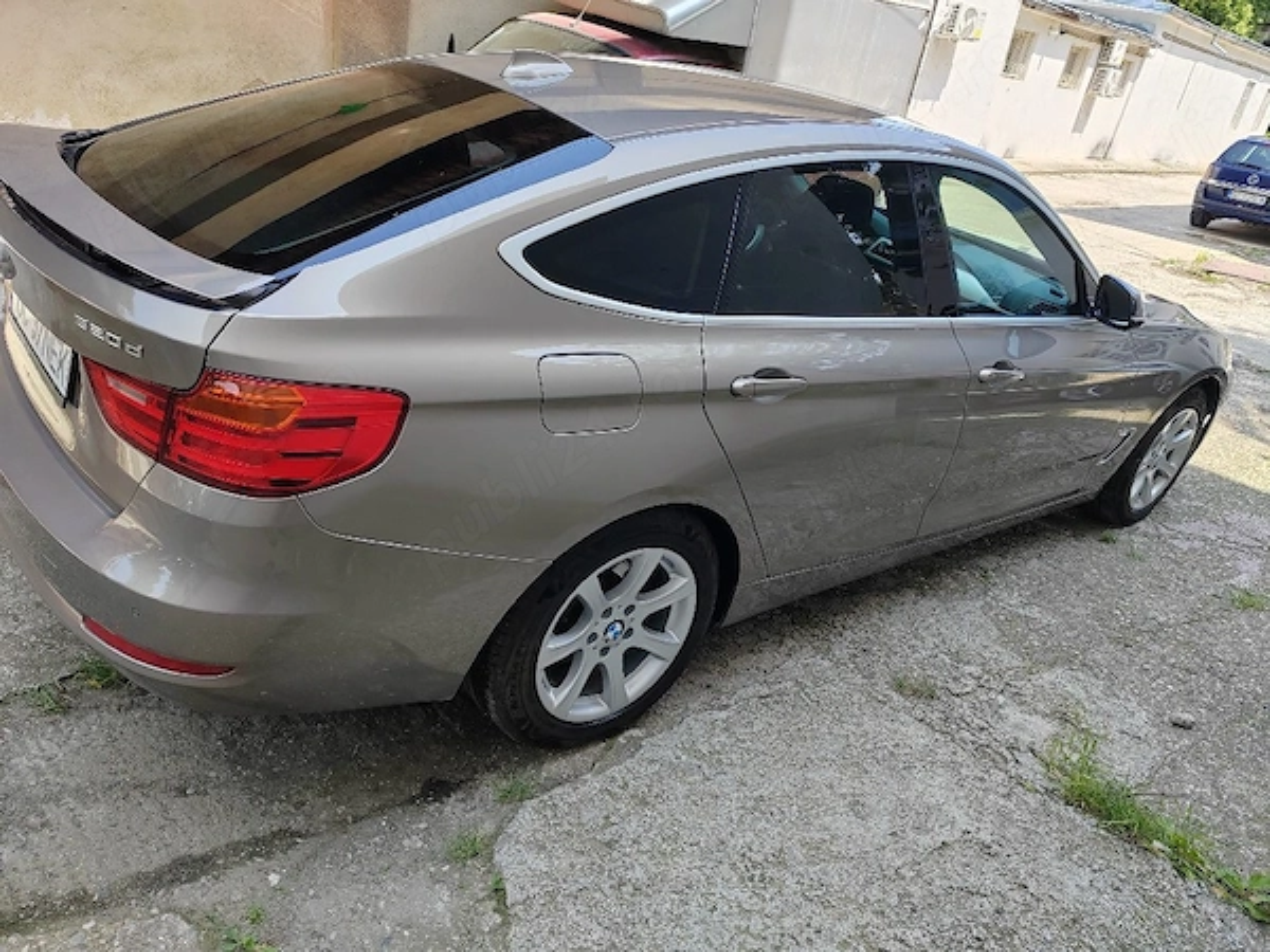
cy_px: 476
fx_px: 991
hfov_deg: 65.3
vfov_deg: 51.4
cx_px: 635
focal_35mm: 27
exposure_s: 1/556
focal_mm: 5.52
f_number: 1.9
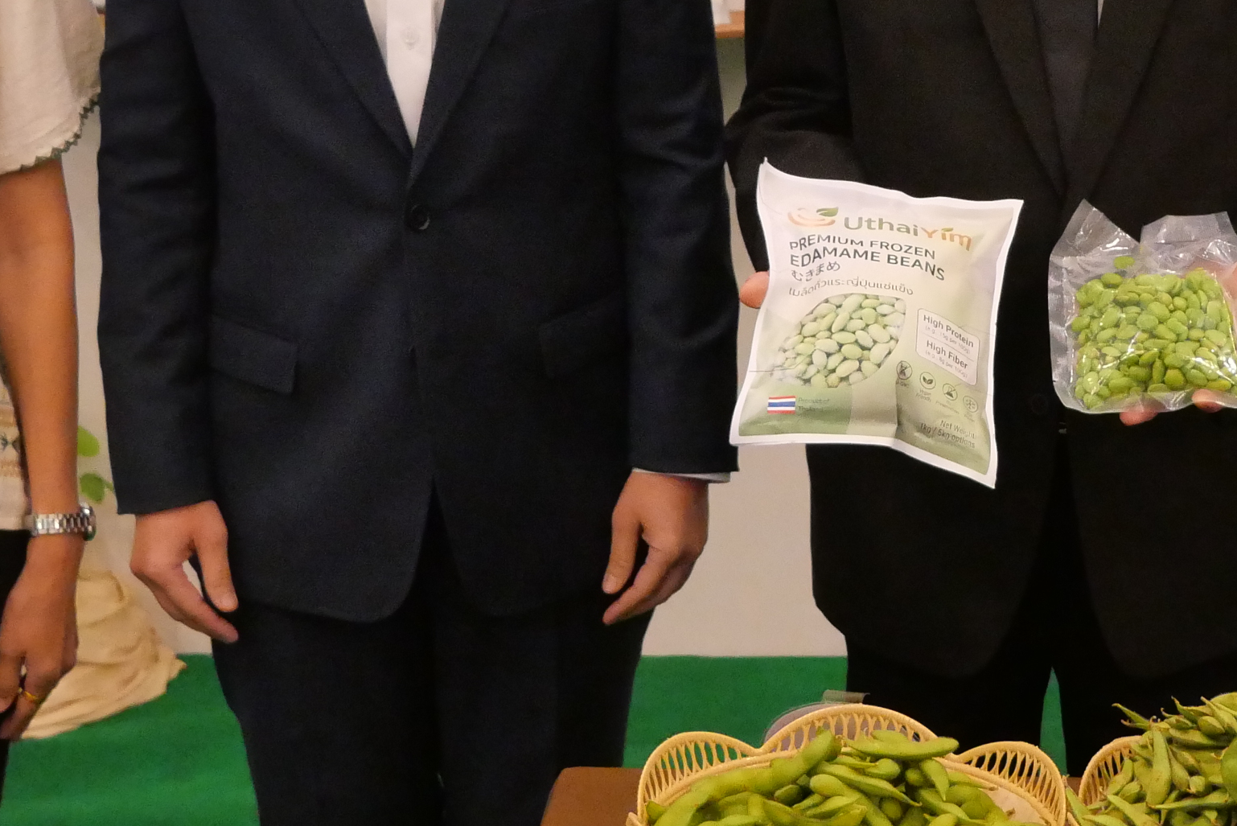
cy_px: 129
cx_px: 838
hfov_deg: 28.6
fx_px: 2406
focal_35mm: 70
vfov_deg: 19.2
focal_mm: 14
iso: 3200
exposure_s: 1/80
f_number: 4
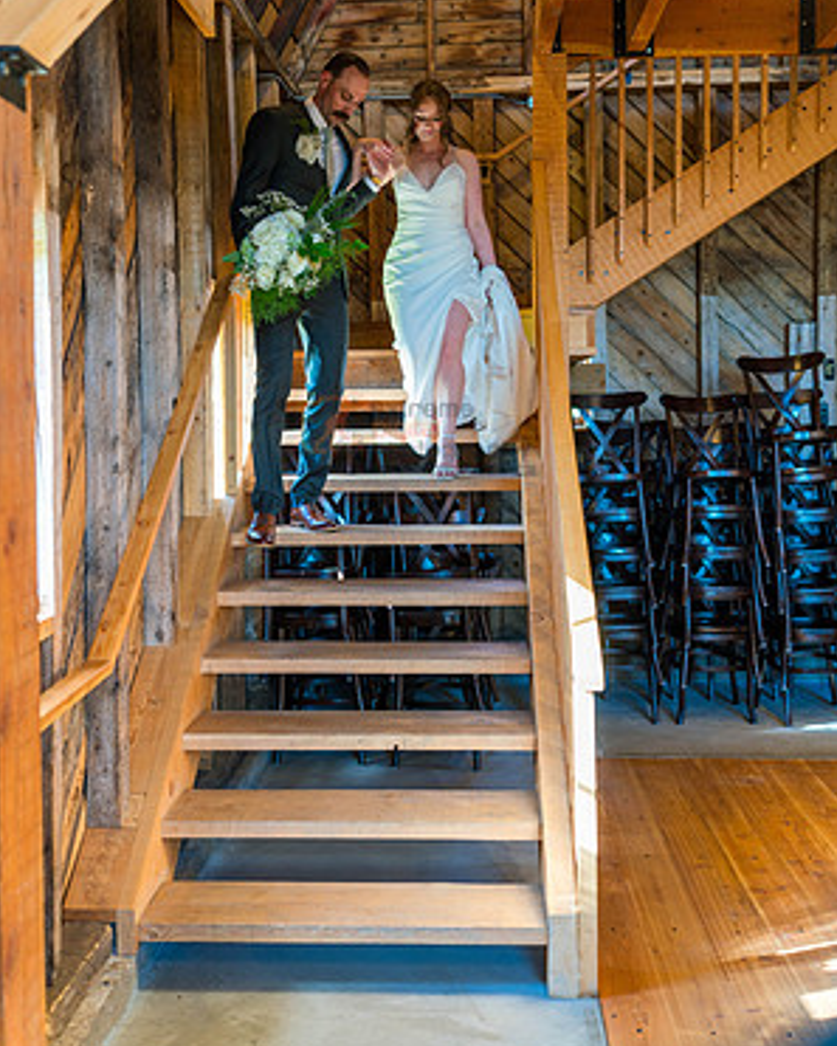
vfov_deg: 44.6
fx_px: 1269
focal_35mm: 41
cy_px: 434
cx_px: 420
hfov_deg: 36.5
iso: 400
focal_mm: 36
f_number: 2.5
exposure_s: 1/60
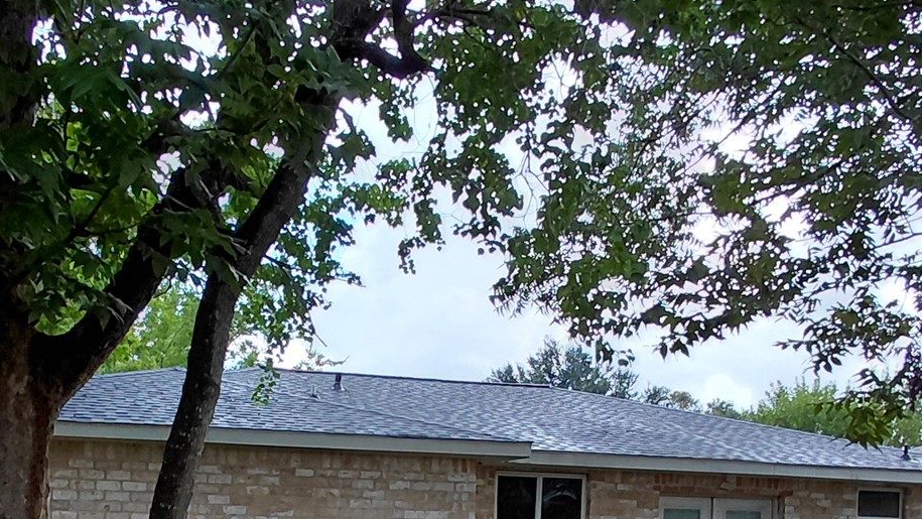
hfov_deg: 51.0
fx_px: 954
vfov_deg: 27.8
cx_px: 341
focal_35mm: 39
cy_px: 568
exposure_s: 1/212
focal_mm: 1.64
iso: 40
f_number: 2.2
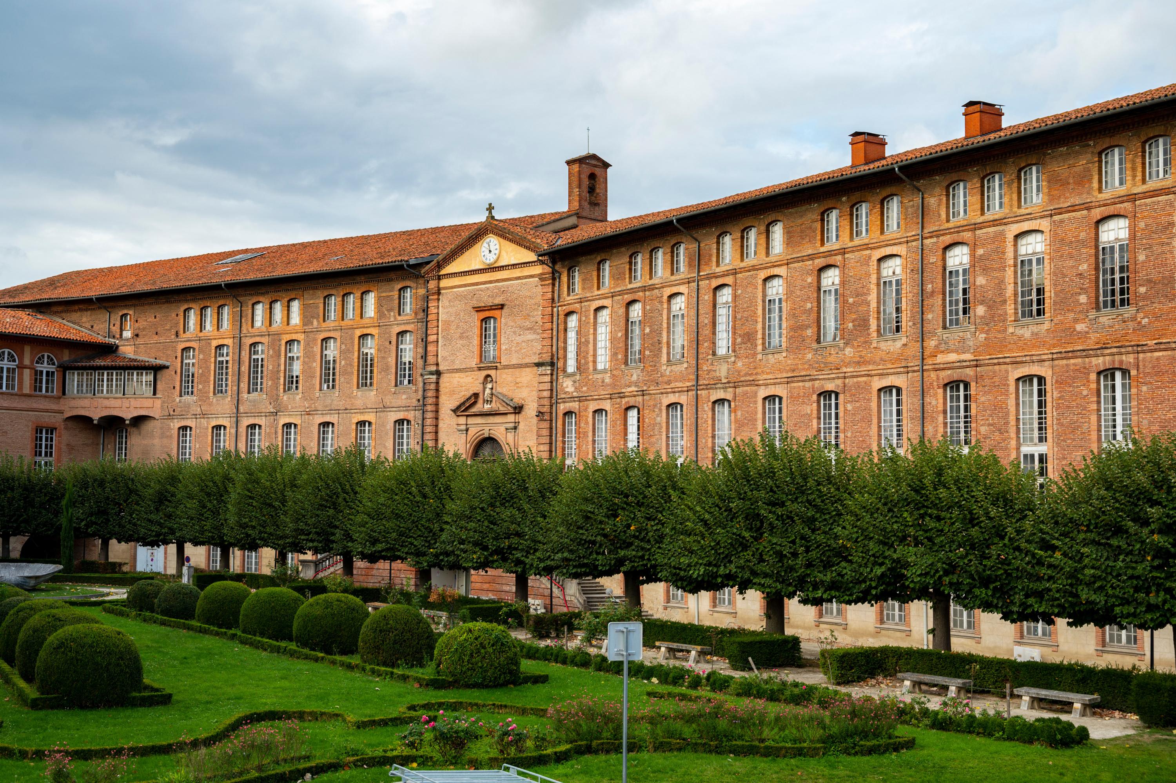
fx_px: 1502
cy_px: 392
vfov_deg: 29.2
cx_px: 588
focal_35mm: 46
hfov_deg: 42.8
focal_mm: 46
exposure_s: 1/100
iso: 160
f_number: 7.1
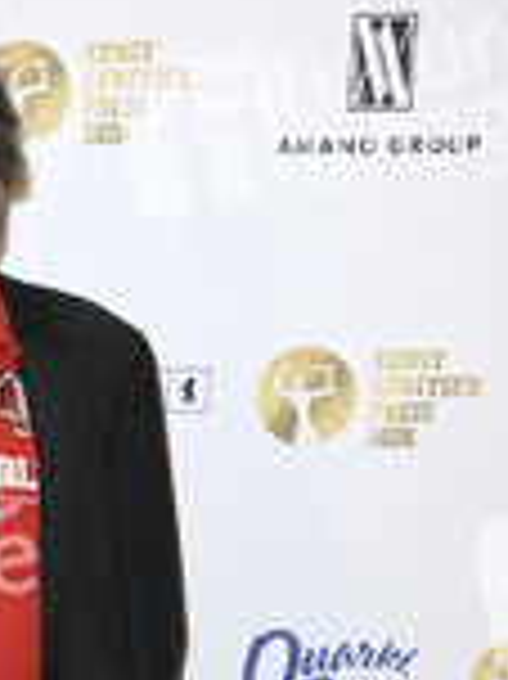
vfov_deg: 18.4
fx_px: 1999
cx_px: -63
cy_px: 793
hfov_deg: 14.1
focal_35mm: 102
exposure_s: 1/200
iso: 640
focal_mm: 40
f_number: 5.6
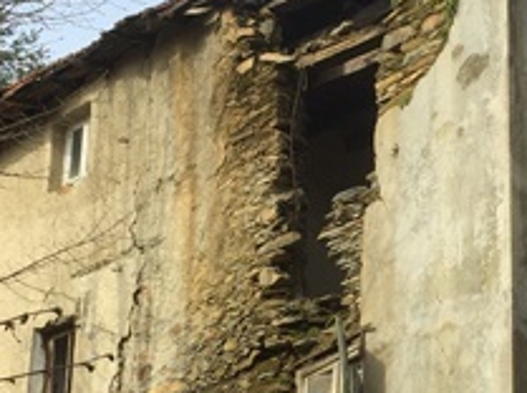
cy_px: 315
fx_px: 1353
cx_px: 464
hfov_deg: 21.6
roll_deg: -1.7
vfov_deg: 16.4
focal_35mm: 89
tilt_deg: +18.6
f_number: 2.2
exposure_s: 1/964
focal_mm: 4.15
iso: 32
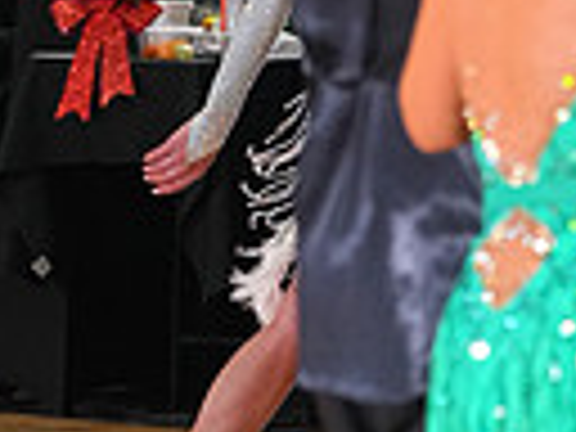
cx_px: 385
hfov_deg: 3.5
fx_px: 9335
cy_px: 810
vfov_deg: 2.6
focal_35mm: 561
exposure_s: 1/200
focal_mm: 129
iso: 2500
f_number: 5
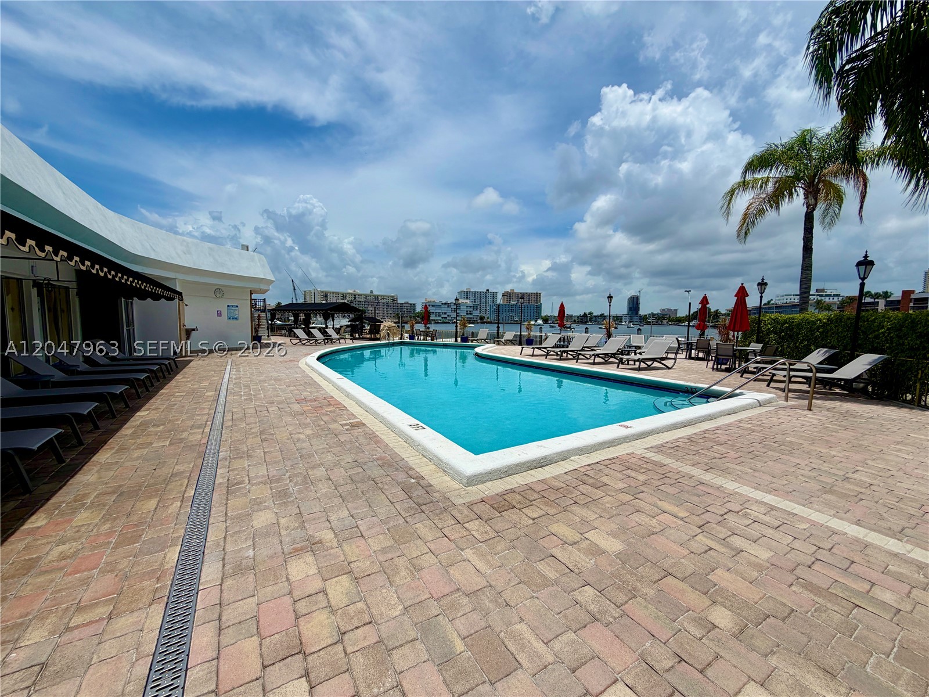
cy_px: 348
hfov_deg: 102.1
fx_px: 376
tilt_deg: -4.0
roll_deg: +0.2
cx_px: 464
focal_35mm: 14
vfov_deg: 85.7
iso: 20
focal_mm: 2.22
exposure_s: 1/2717
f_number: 2.2
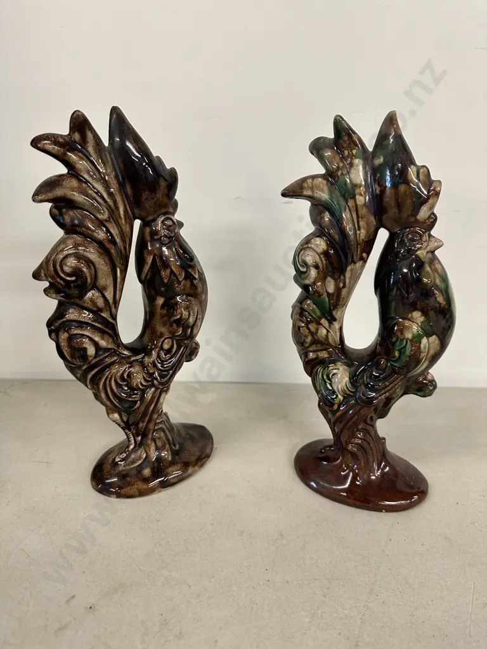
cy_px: 324
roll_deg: +1.0
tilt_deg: -23.8
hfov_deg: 56.8
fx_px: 450
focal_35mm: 24
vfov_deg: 71.6
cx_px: 244
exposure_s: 1/100
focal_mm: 6.86
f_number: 1.78
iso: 200
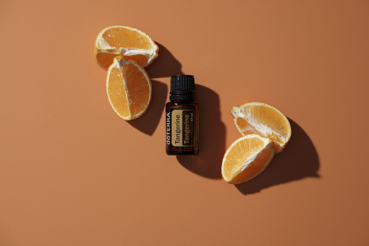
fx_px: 922
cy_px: 123
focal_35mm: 90
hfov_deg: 22.6
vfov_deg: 15.2
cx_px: 184
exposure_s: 1/160
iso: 100
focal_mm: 90
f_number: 7.1
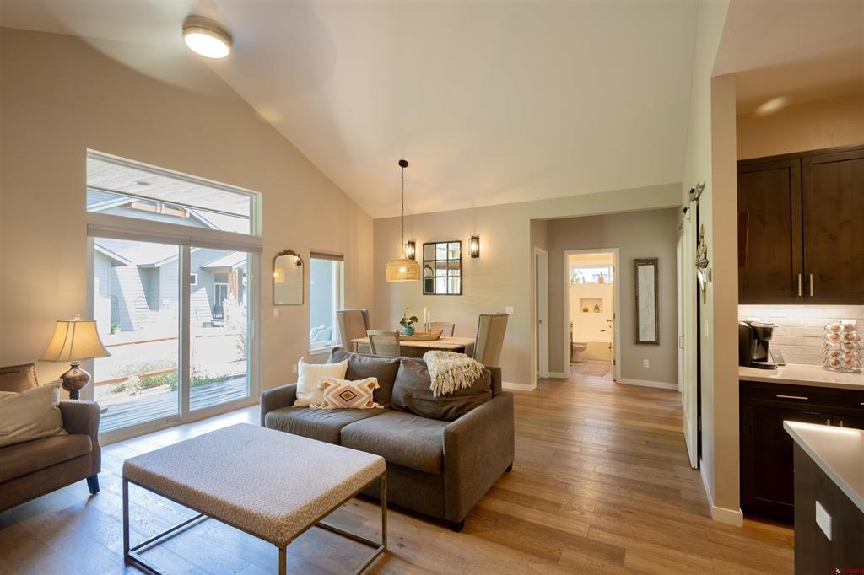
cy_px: 288
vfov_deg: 72.0
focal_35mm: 16
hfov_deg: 95.0
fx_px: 396
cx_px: 432
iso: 64
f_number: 8
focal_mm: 16.5
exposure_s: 1/1.25
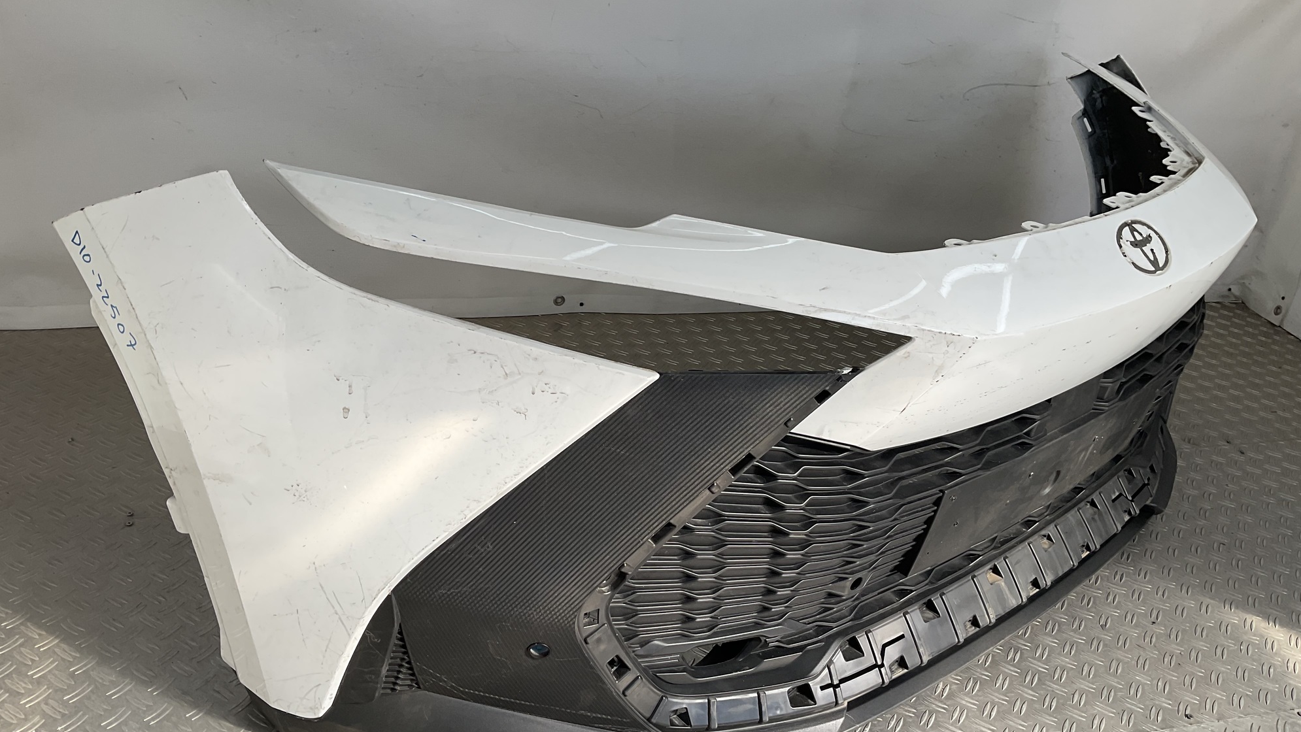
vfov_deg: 36.7
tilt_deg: -30.7
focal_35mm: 32
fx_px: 1104
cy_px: 405
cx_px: 653
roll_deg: -10.4
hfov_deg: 61.0
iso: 16
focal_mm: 3
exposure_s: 1/749
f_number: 1.8
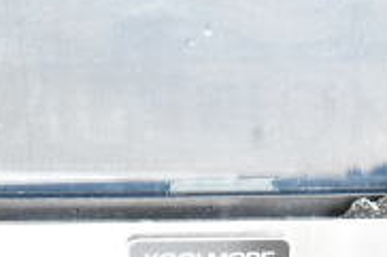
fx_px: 1135
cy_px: -5
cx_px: 232
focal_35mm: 106
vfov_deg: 12.8
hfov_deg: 19.3
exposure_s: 1/30
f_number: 3.8
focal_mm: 21
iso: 2500
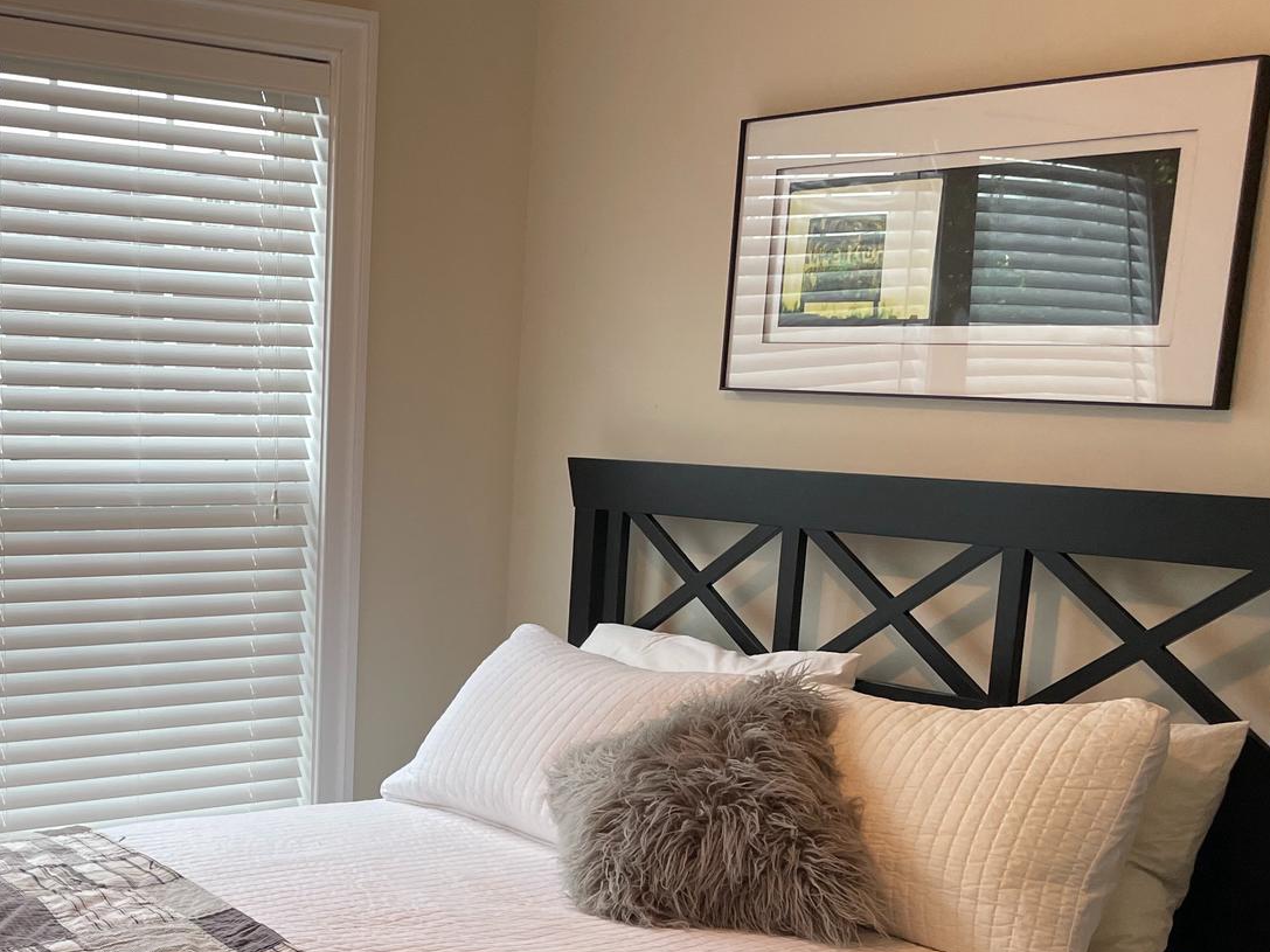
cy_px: 777
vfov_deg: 28.9
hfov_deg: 37.8
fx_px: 1798
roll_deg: -0.6
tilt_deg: -11.3
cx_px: 297
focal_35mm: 49
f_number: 1.6
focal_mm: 4.2
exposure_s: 1/120
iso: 125
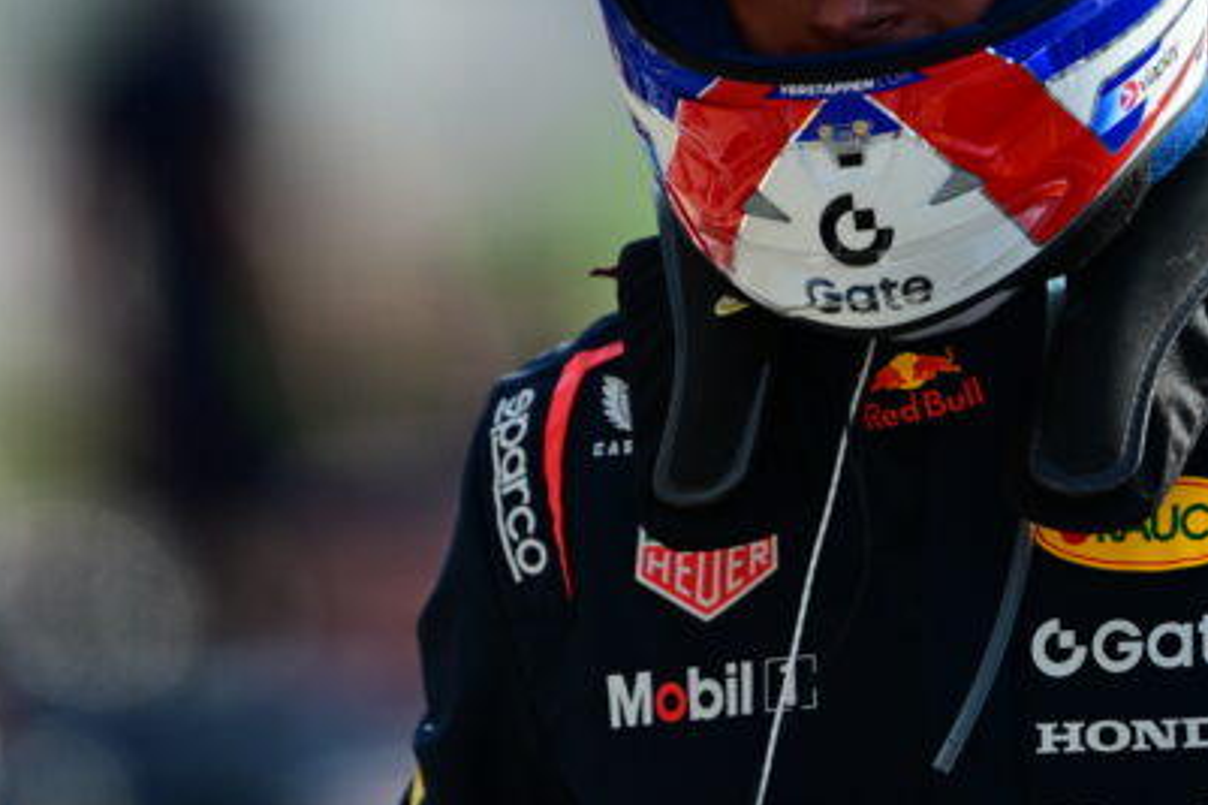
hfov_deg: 2.0
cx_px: 753
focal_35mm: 1022
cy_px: 80
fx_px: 34278
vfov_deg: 1.3
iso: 125
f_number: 2.8
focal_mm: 400
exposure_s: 1/1250
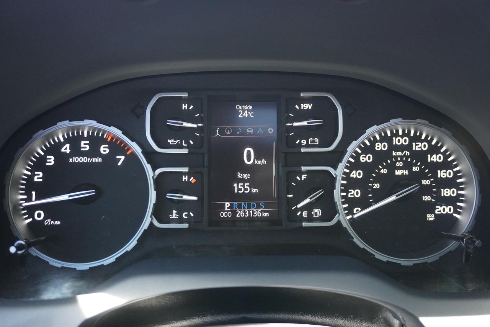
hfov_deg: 53.1
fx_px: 490
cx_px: 245
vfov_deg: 36.9
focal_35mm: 36
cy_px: 164
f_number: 4.5
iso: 2500
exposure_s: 1/60
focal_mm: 24
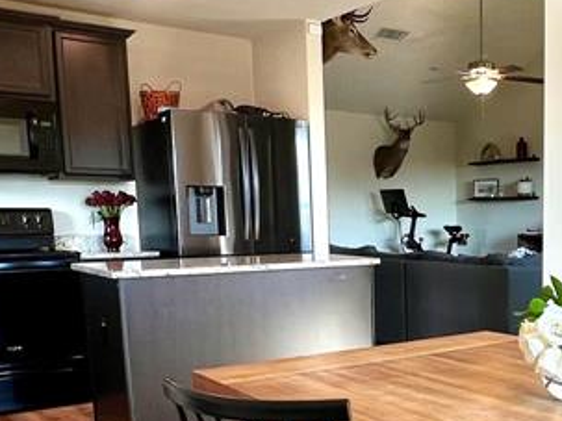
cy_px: 328
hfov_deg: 40.3
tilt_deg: -9.0
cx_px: 488
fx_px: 714
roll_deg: +0.4
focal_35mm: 44
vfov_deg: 32.1
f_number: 1.8
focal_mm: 1.57
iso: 64
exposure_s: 1/120
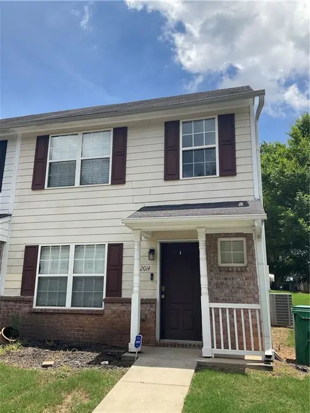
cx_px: 155
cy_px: 206
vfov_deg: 61.7
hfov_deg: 48.2
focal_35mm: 29
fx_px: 346
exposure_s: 1/1786
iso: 16
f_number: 1.8
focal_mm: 3
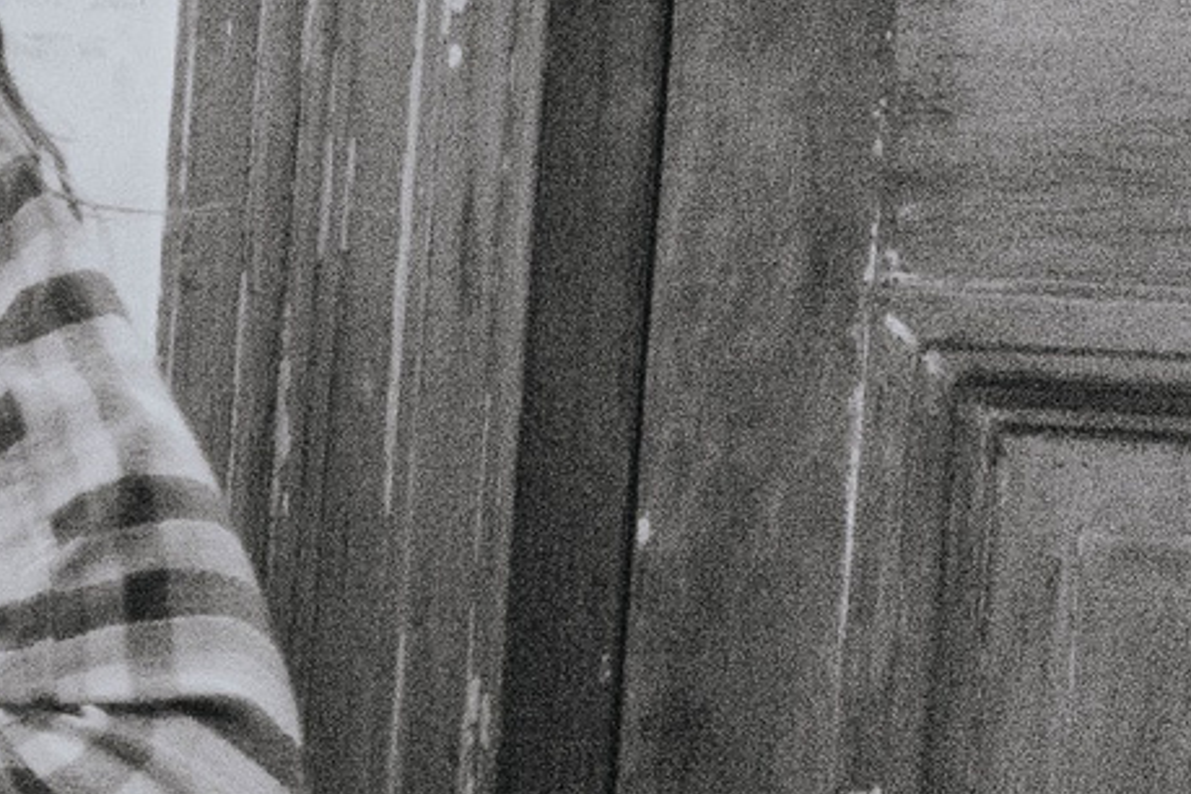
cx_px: -1863
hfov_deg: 6.9
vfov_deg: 4.9
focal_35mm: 279
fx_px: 9230
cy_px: 520
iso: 6400
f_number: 1.4
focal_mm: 50
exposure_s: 1/400
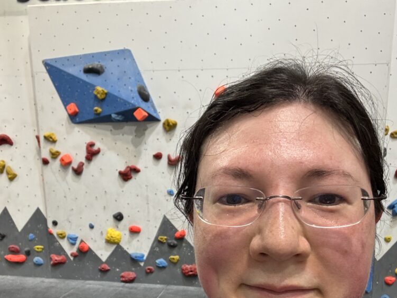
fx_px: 470
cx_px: 195
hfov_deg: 45.8
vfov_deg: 34.5
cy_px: 220
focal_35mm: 41
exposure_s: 1/33
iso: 250
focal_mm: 2.69
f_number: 1.9
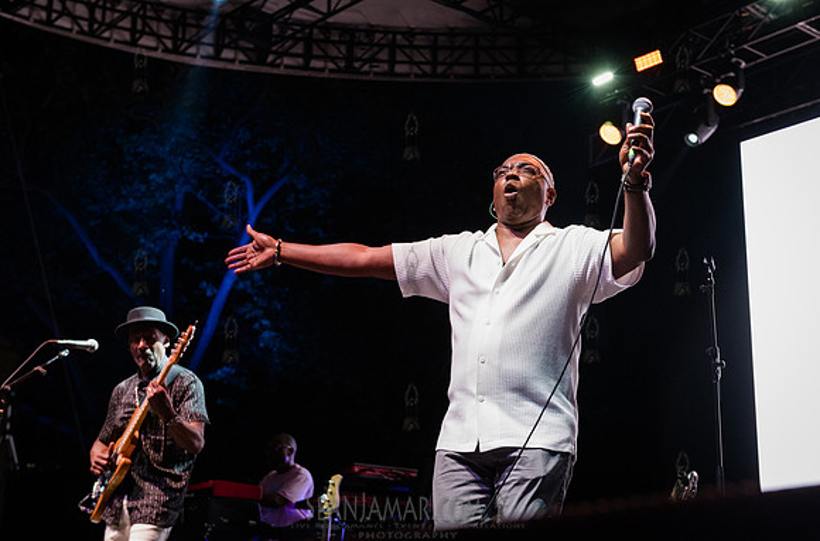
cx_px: 432
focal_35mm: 62
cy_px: 288
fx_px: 1416
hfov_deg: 32.3
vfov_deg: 21.6
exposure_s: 1/500
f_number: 4.5
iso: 4000
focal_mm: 55
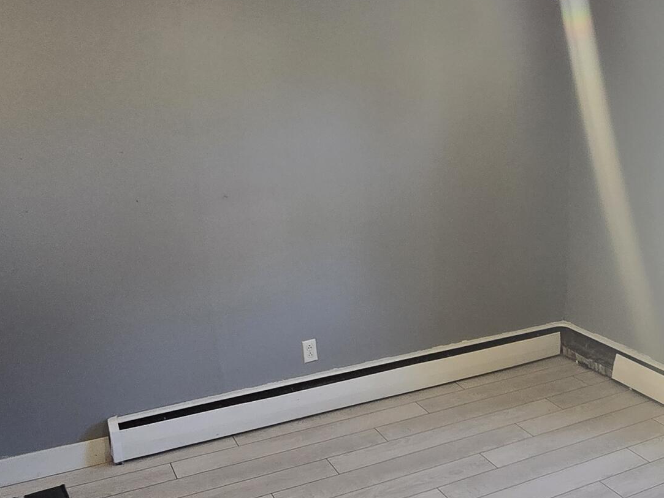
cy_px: 298
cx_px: 465
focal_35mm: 36
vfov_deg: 39.5
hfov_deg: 50.0
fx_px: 691
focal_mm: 2.2
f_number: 2.2
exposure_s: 1/60
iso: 200
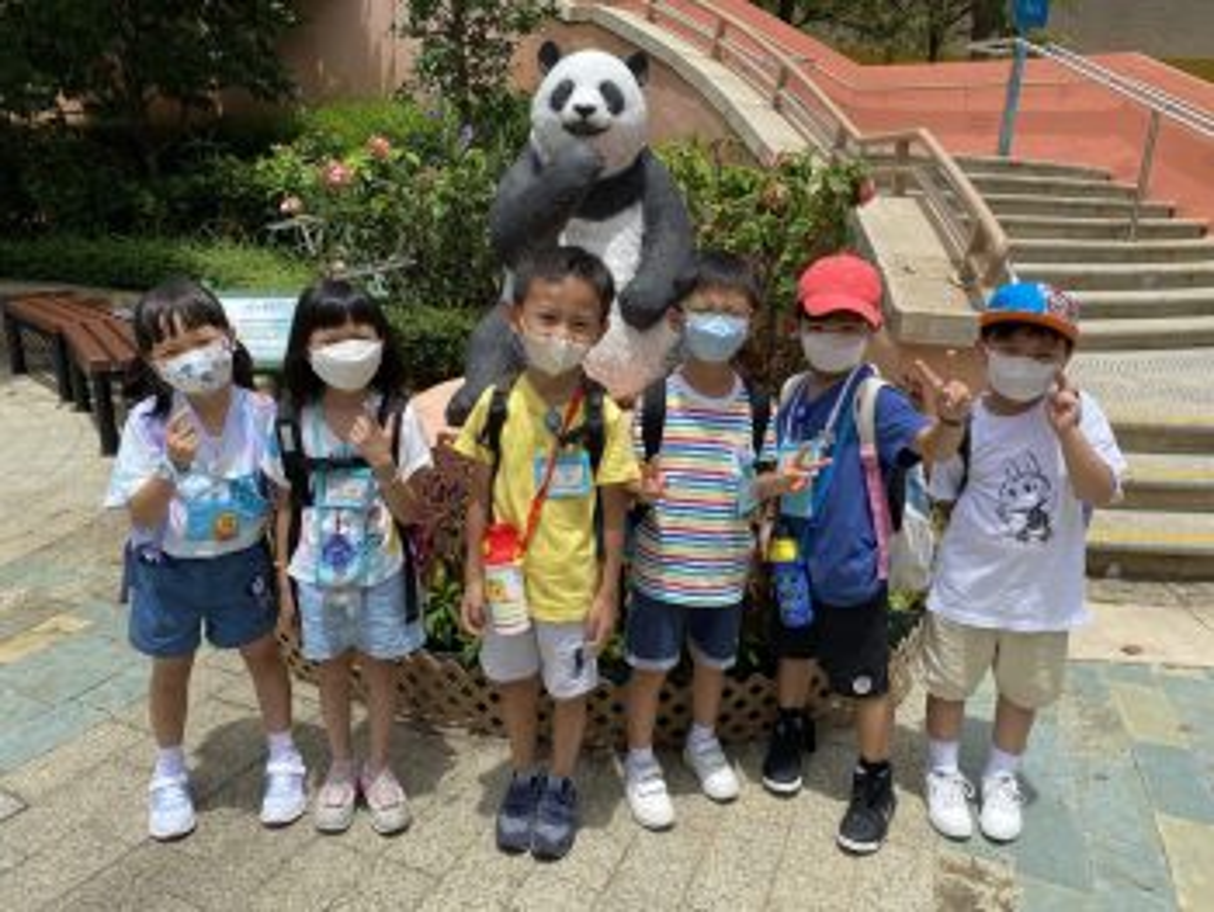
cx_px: 607
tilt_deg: -15.8
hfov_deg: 67.3
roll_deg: -1.6
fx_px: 912
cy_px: 456
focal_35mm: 26
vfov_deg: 53.1
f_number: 1.8
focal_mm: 4.25
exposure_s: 1/3401
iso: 32
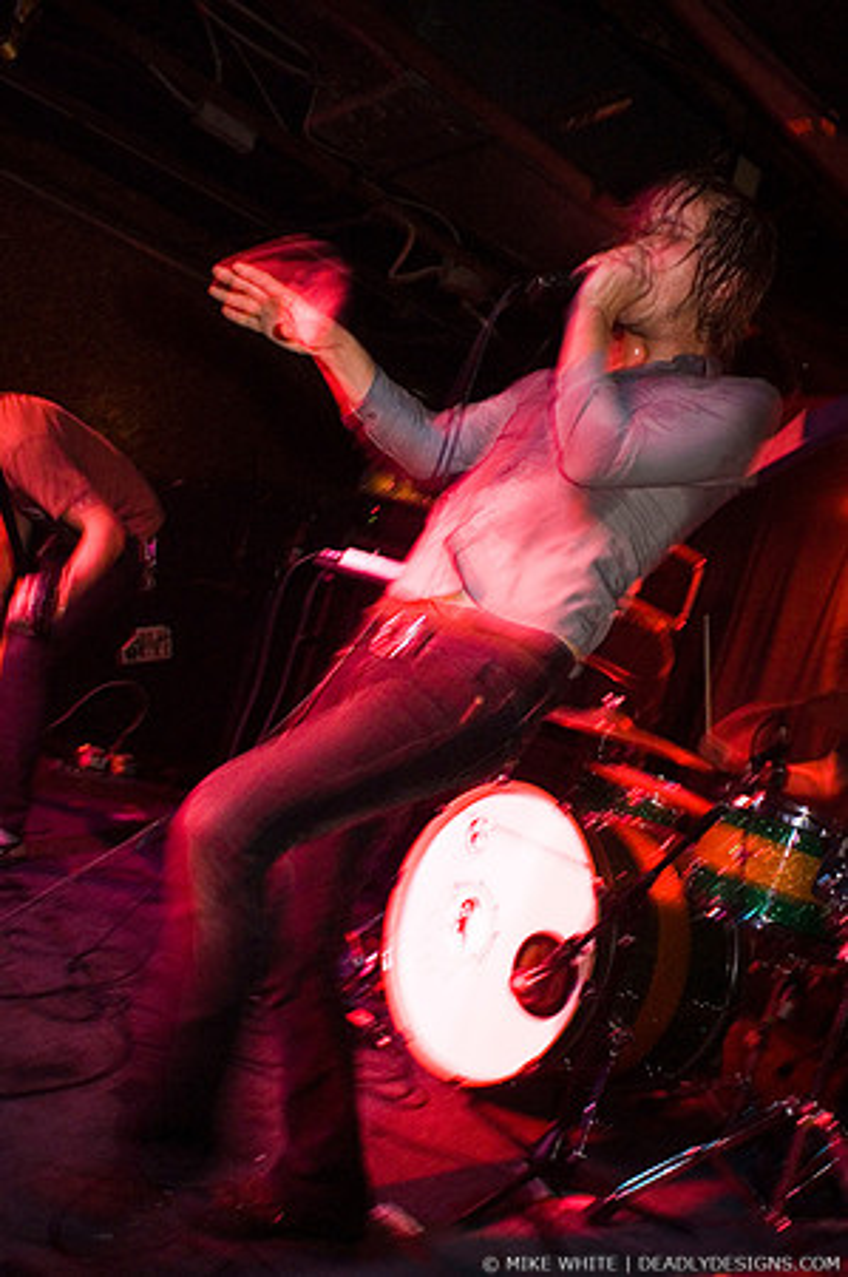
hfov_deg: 43.5
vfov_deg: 62.0
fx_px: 1062
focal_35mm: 30
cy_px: 638
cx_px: 424
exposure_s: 1/25
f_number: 2.8
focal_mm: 20
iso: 1600
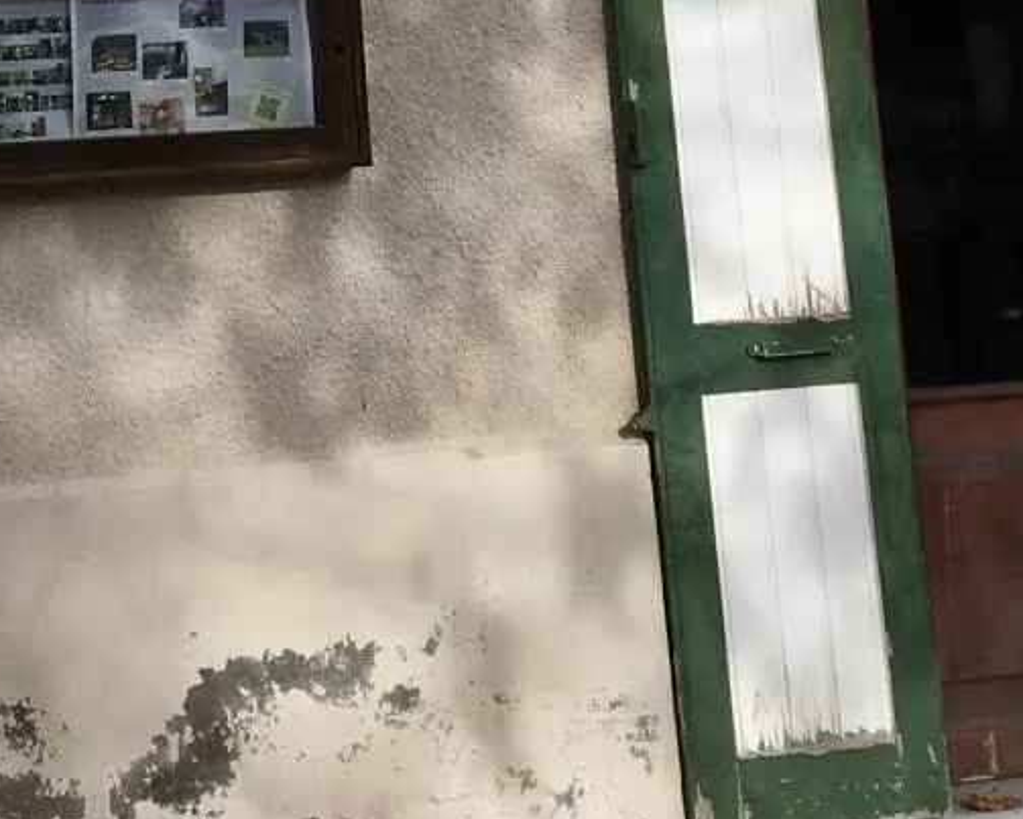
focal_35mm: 108
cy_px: -604
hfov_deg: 17.5
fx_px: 3272
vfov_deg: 13.1
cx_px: 130
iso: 25
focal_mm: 4.15
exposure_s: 1/1538
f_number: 2.2
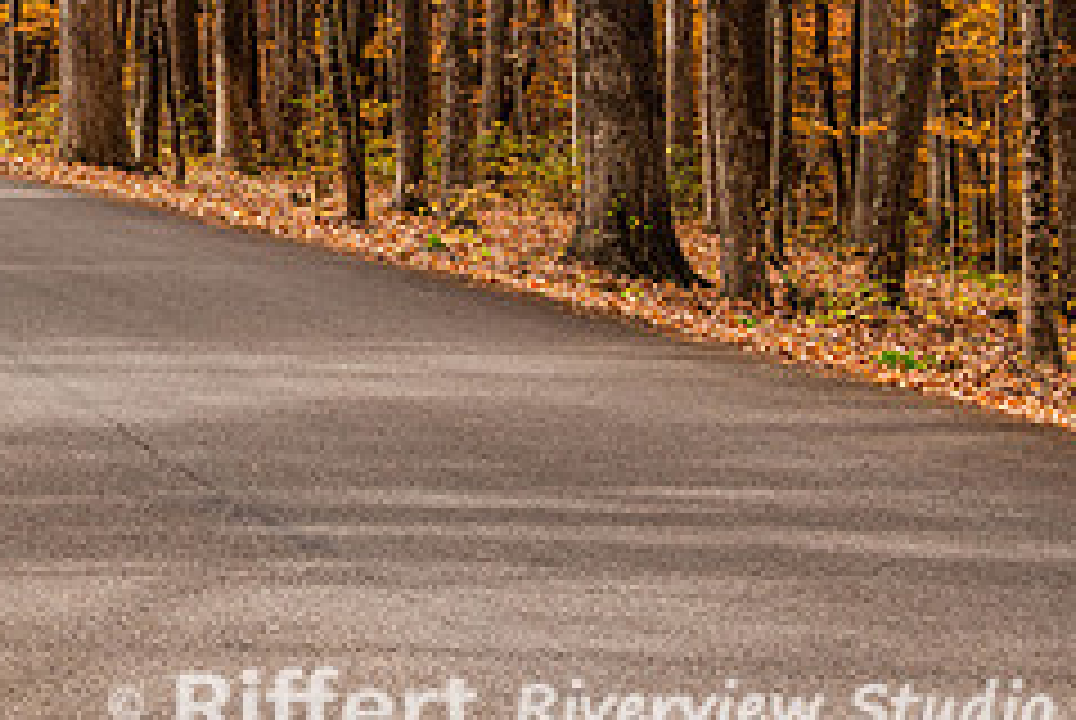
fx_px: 2903
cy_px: -83
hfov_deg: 19.8
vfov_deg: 13.8
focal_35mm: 97
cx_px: -194
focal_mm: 40
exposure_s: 1/160
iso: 280
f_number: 8
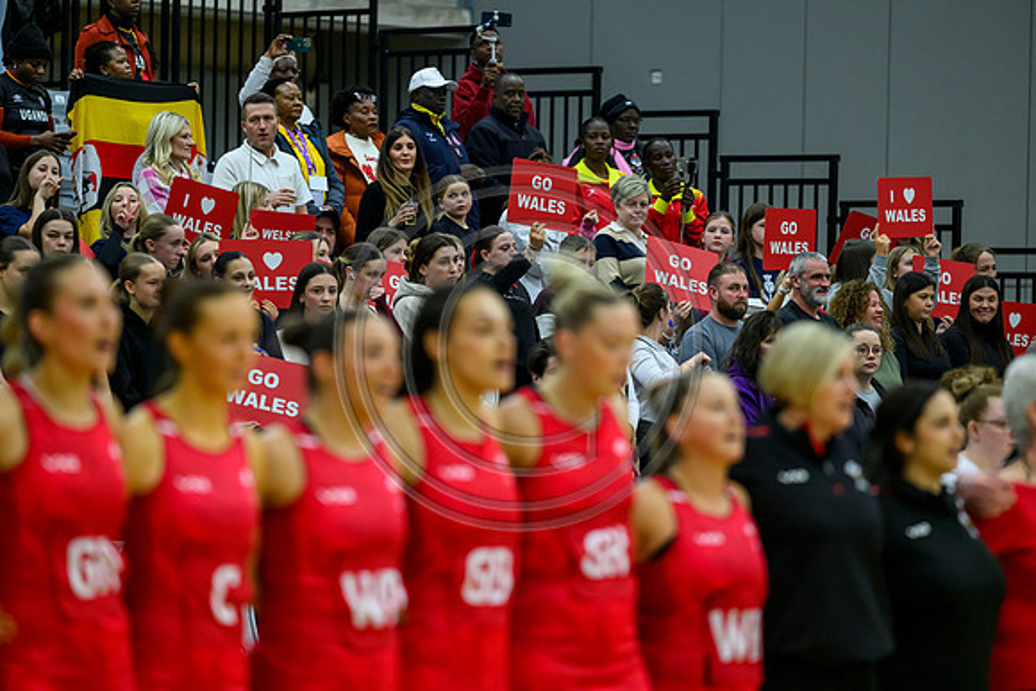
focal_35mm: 200
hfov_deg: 10.3
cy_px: 346
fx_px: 5757
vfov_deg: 6.9
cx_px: 518
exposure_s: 1/1000
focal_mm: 200
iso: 4000
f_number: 3.5
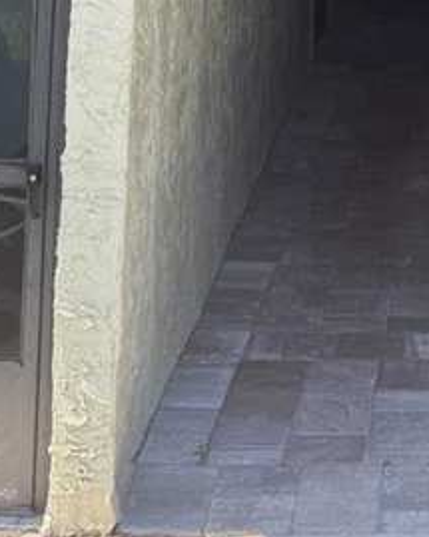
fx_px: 1477
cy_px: -409
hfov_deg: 16.0
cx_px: 499
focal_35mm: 93
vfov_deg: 17.2
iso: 80
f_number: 1.78
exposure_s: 1/840
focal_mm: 6.76
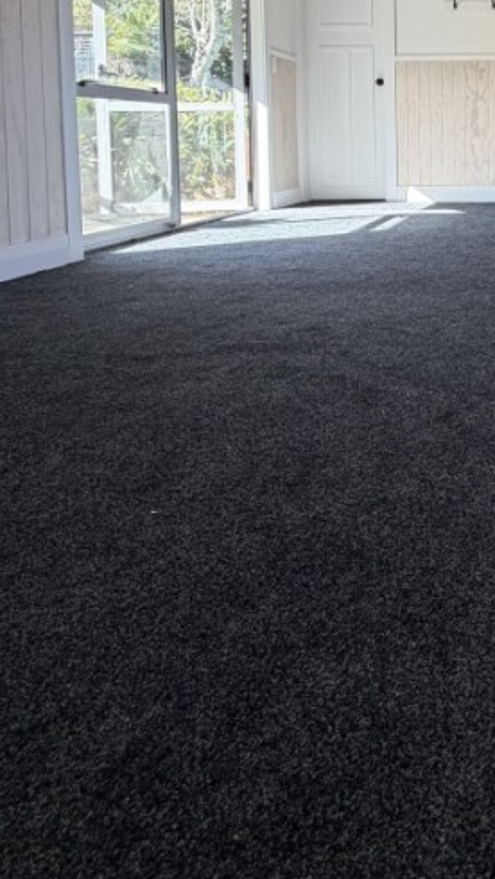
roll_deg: -0.3
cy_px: 167
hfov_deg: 35.6
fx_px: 653
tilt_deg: -2.8
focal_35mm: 28
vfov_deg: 61.8
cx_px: 541
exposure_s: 1/100
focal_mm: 2.22
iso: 125
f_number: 2.2
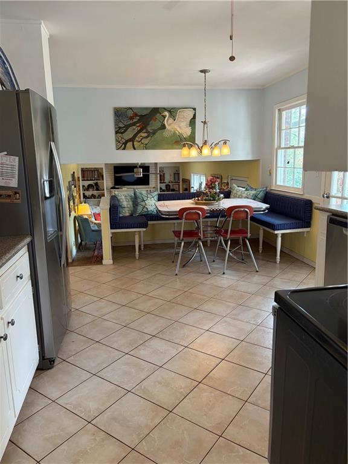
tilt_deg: -11.4
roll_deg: +0.8
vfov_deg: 67.3
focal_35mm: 26
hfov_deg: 53.1
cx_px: 174
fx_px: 349
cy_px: 232
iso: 200
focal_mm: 5.96
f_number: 1.6
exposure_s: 1/60
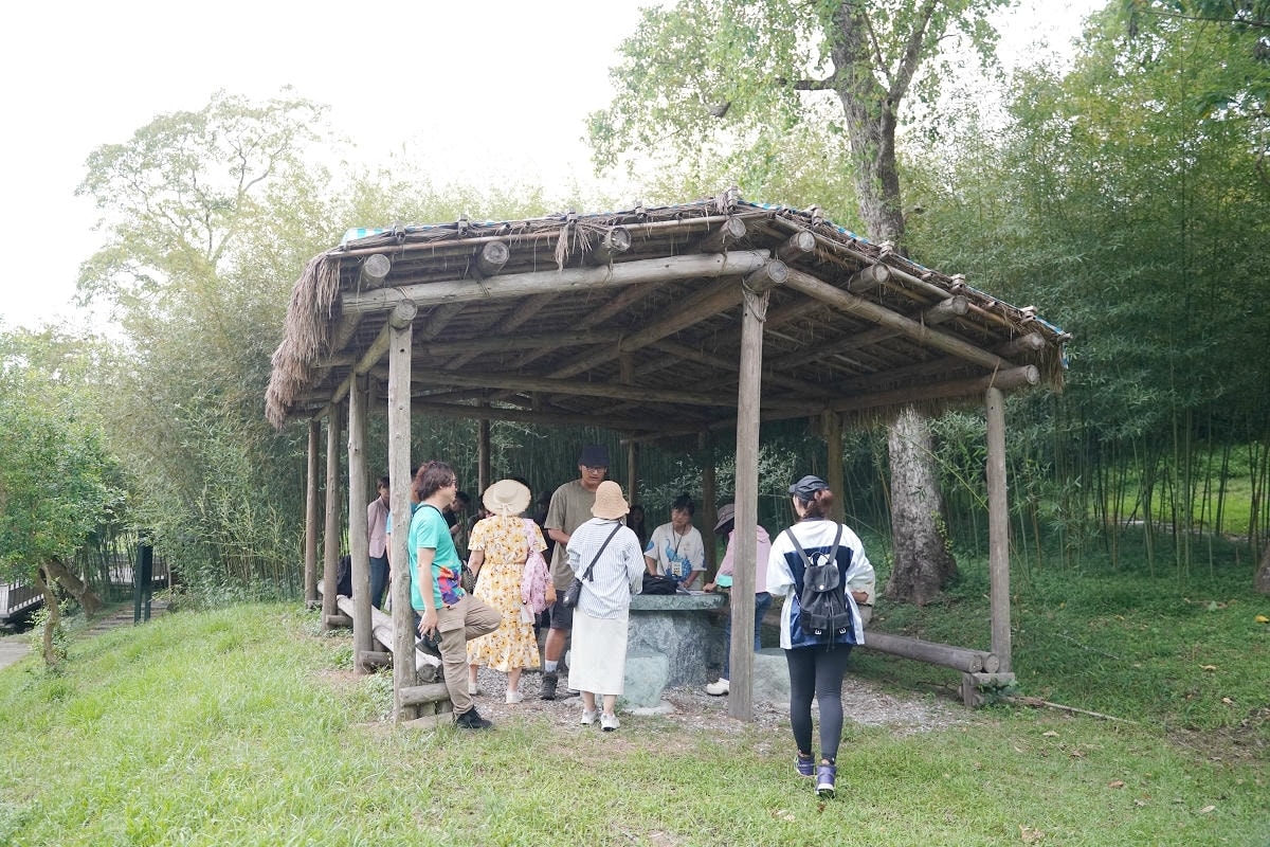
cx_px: 635
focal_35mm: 28
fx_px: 988
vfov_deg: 46.4
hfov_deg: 65.5
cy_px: 424
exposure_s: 1/160
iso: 1600
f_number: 3.2
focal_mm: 28
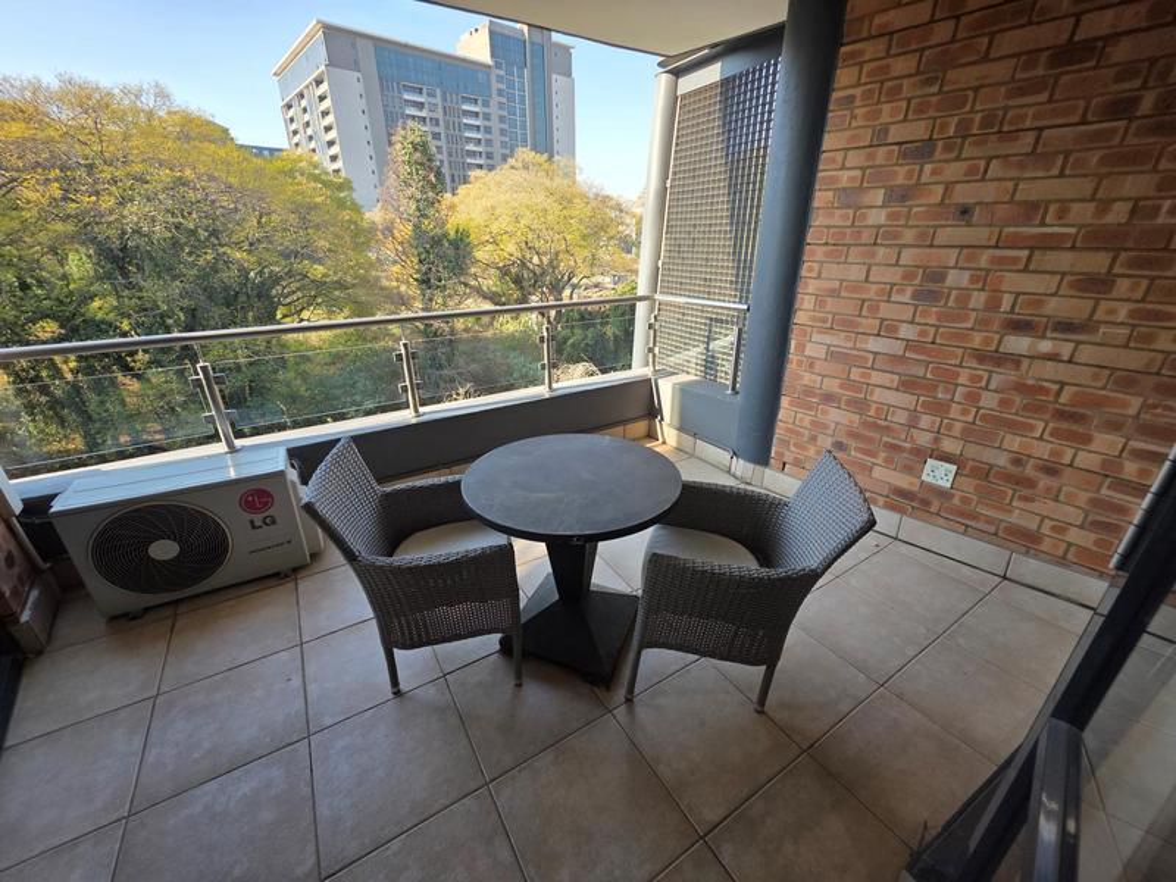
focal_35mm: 13
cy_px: 441
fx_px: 442
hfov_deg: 106.2
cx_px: 588
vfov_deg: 89.9
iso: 40
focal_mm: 2.2
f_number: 1.9
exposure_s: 1/266
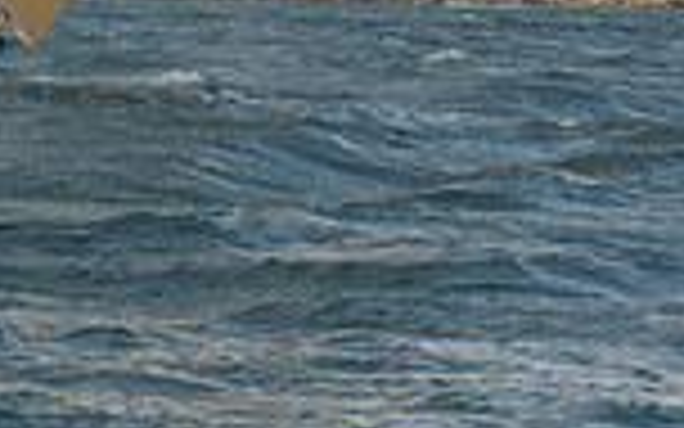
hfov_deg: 7.6
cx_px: -83
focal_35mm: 273
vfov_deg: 4.6
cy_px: -824
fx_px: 5089
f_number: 6.3
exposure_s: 1/800
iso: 400
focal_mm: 70
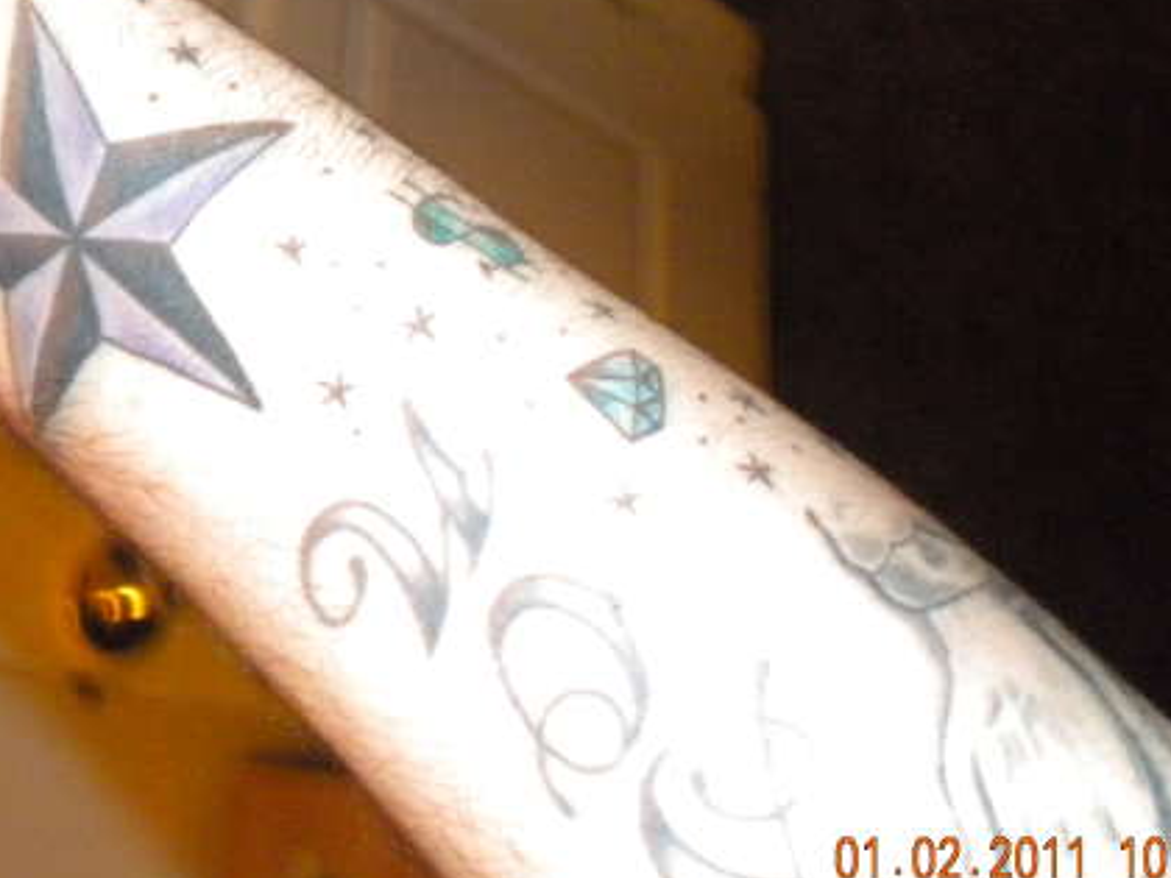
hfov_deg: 38.1
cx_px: 513
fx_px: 1691
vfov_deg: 29.1
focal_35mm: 50
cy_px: 362
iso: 800
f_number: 3.1
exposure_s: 1/30
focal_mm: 6.3
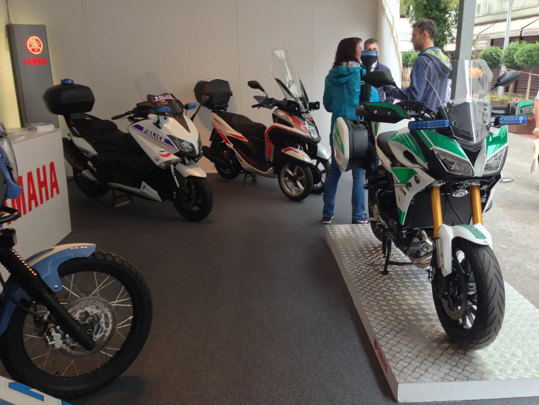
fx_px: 514
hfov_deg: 55.4
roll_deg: +1.4
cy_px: 202
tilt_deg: -17.6
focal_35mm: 33
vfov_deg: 42.9
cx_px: 270
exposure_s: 1/30
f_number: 2.4
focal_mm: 4.12
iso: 50
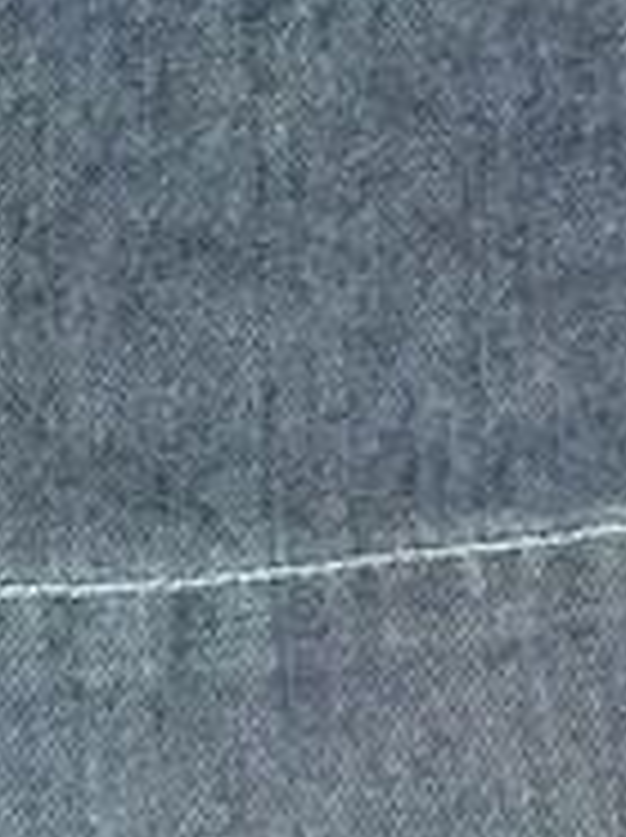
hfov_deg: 7.1
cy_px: -902
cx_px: 72
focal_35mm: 208
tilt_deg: -77.6
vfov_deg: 8.9
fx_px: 5027
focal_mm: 4.15
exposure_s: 1/8
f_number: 2.2
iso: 250
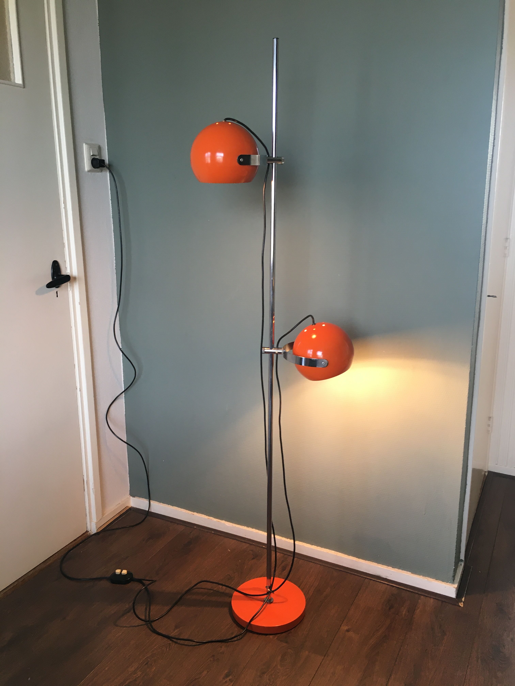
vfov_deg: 61.7
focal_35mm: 29
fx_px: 575
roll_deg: +0.2
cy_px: 343
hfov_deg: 48.2
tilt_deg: -14.0
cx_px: 258
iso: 64
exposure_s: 1/33
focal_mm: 4.15
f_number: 2.2
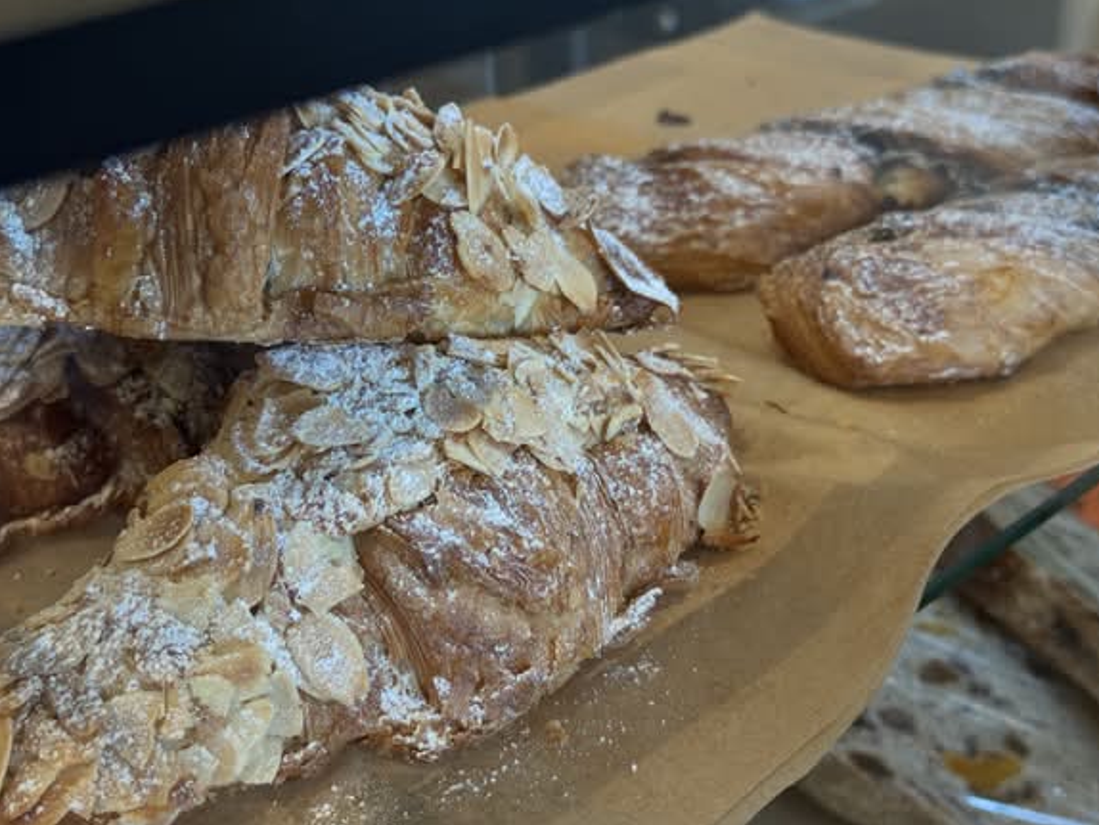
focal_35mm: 49
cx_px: 555
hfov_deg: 38.9
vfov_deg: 29.7
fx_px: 1556
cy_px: 406
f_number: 1.78
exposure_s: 1/100
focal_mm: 6.76
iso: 64
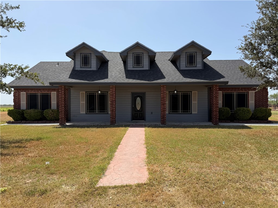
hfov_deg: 71.6
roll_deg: +0.1
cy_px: 104
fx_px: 193
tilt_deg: +0.0
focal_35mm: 24
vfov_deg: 56.8
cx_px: 139
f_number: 1.78
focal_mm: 6.76
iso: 80
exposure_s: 1/4673
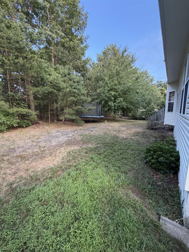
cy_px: 126
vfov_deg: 102.1
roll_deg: +0.0
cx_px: 94
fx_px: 102
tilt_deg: -7.6
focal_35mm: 14
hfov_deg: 85.7
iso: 320
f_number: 2.2
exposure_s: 1/121
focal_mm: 2.22
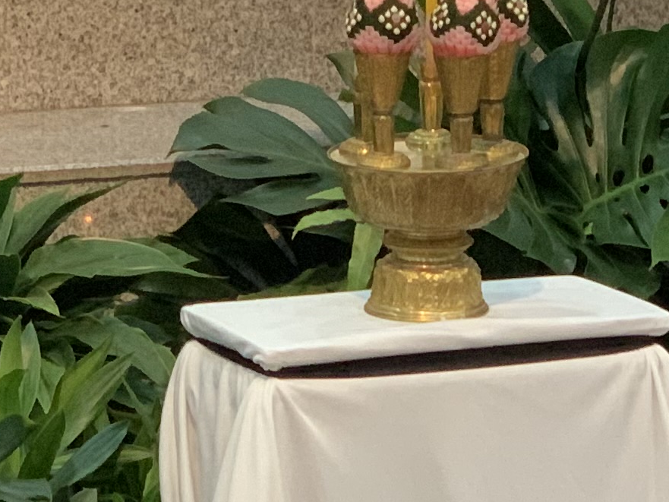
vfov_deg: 6.2
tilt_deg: -4.4
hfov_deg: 8.3
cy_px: -184
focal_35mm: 238
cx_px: 353
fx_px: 4600
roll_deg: -1.3
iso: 160
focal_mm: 6
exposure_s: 1/50
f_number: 2.4
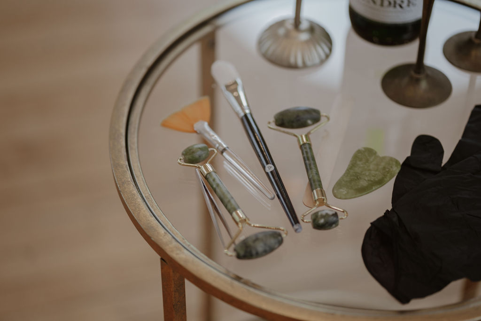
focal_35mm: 85
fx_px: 1136
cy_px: 160
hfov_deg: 23.9
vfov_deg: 16.1
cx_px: 240
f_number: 1.8
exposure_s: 1/15
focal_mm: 85
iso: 64
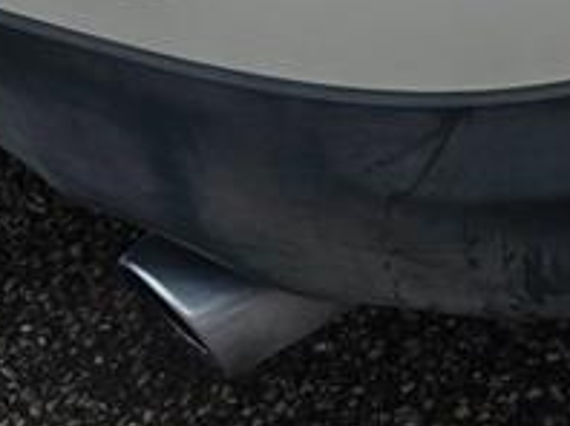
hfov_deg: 12.7
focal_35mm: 149
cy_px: -794
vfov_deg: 8.5
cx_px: 832
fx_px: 2451
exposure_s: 1/151
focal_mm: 6.3
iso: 12
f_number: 1.7
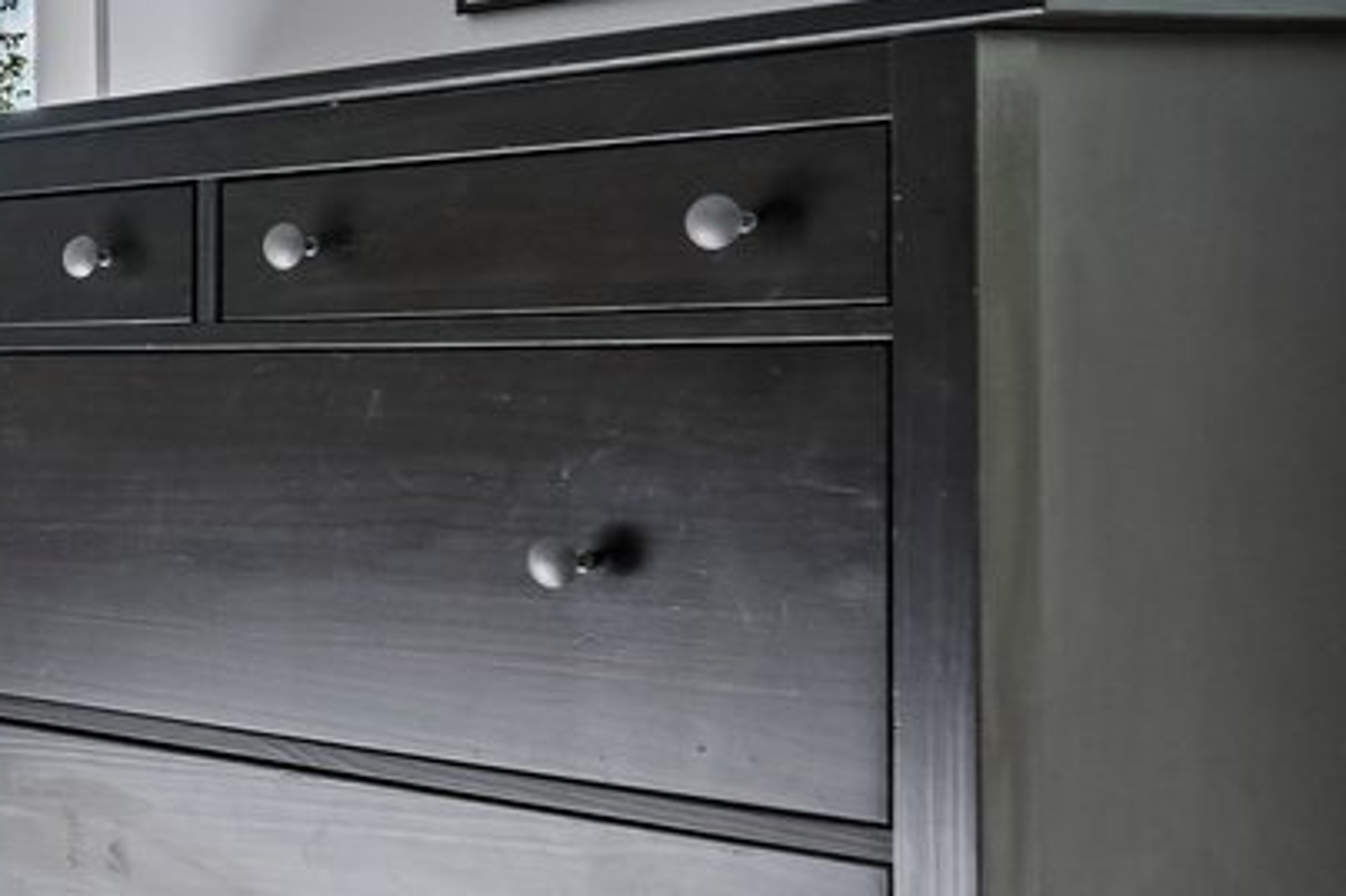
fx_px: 2653
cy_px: 318
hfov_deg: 14.5
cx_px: -2012
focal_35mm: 71
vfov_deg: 19.1
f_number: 8
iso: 72
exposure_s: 1/15
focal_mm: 14
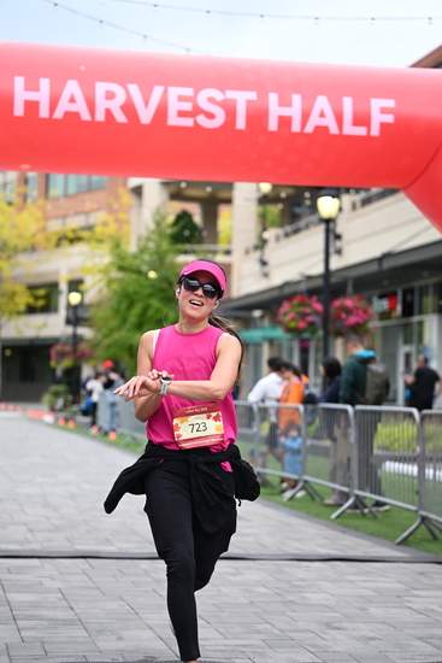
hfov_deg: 17.5
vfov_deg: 26.0
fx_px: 1435
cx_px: 221
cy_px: 332
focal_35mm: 78
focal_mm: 78
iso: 640
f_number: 2.8
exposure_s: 1/2000
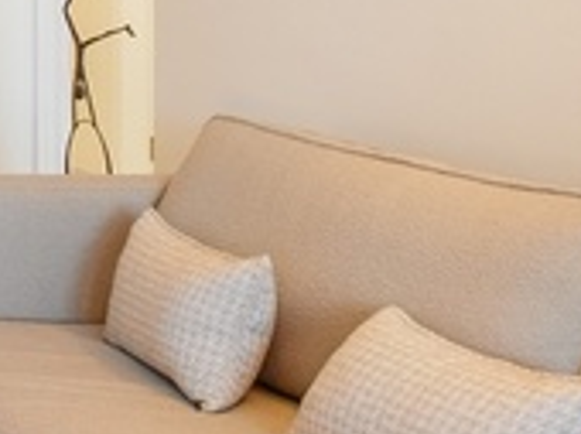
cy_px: -79
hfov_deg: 12.9
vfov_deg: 14.1
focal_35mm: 102
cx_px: -933
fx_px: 1710
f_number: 4
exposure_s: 1/30
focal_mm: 10
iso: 640
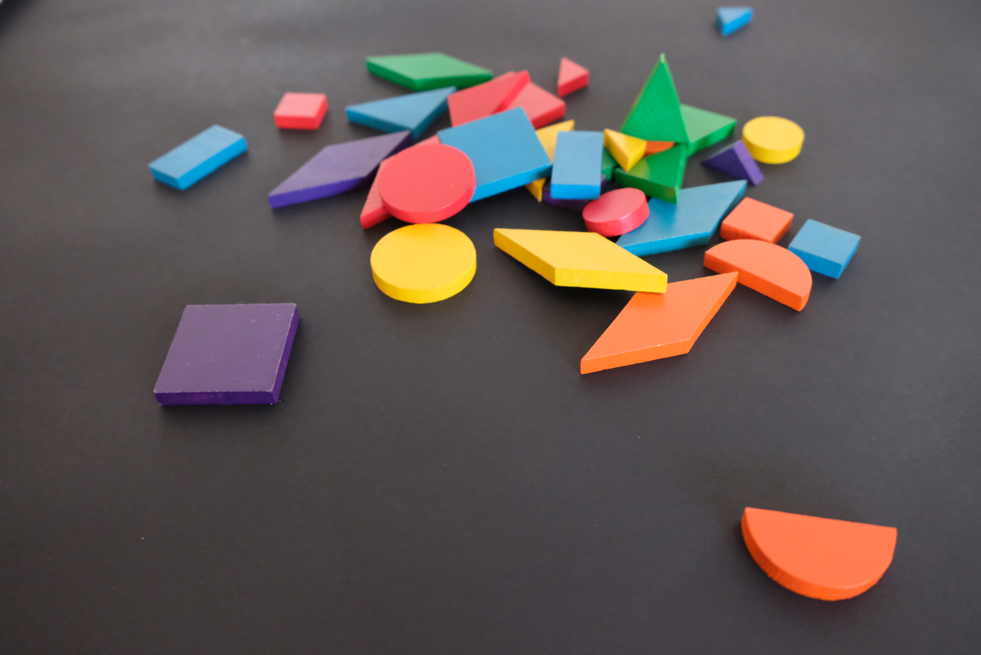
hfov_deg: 67.4
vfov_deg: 48.0
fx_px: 736
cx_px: 490
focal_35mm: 27
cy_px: 328
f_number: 4
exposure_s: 1/30
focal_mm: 18
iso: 4000
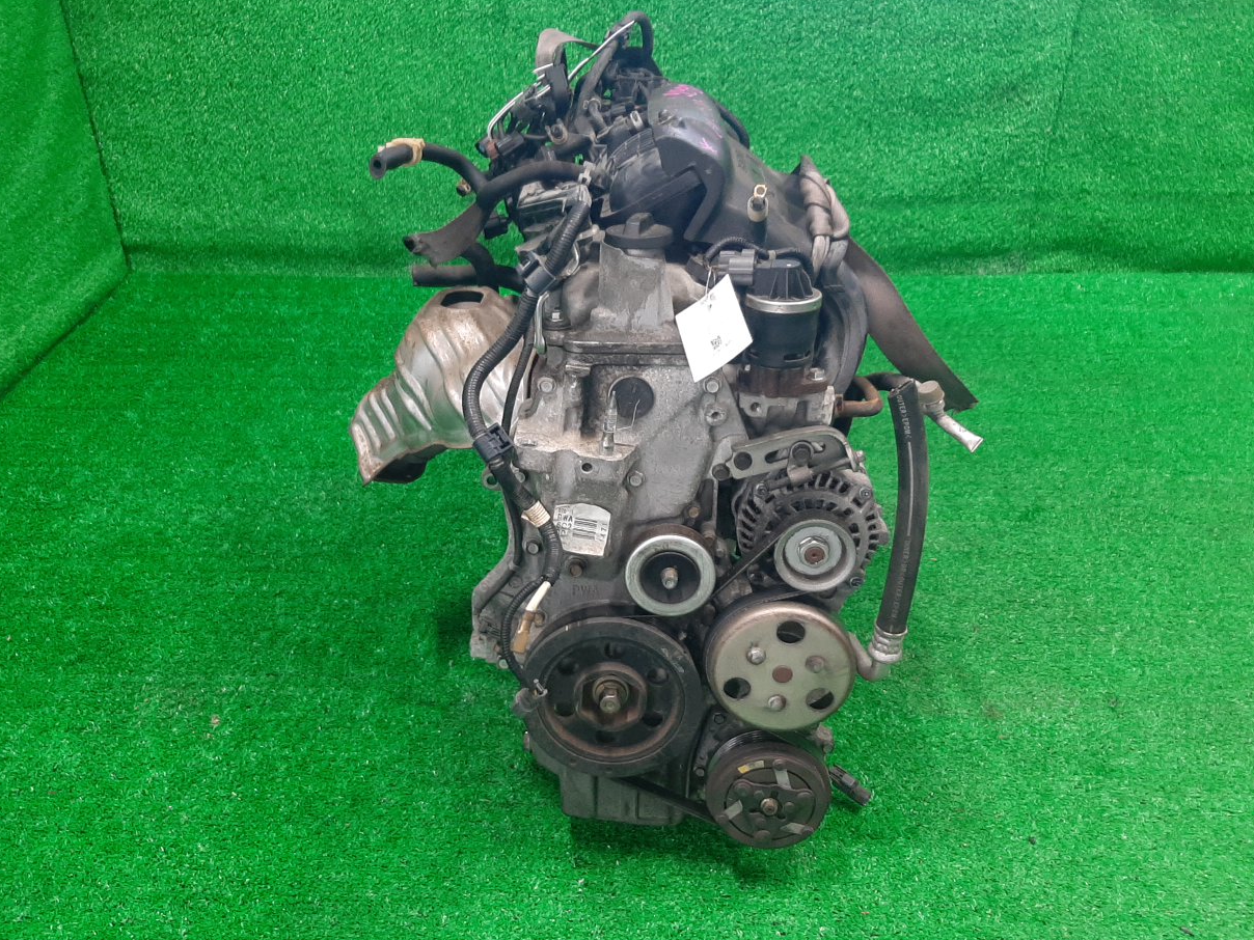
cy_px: 470
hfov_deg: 58.2
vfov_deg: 45.4
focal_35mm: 31
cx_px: 554
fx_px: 1123
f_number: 1.7
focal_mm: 3.93
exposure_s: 1/50
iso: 147
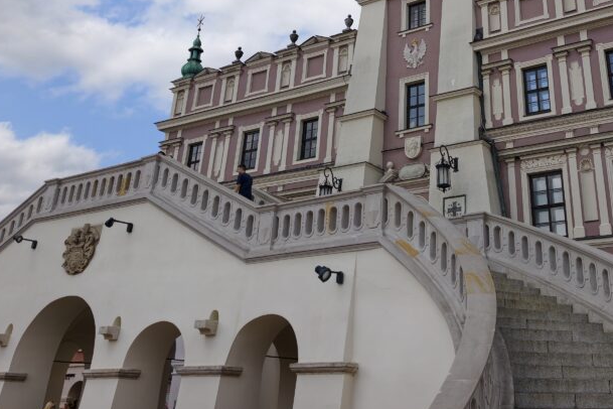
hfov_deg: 45.7
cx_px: 407
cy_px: 34
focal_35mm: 42
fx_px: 715
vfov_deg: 30.4
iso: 72
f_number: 1.57
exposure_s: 1/7194
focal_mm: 7
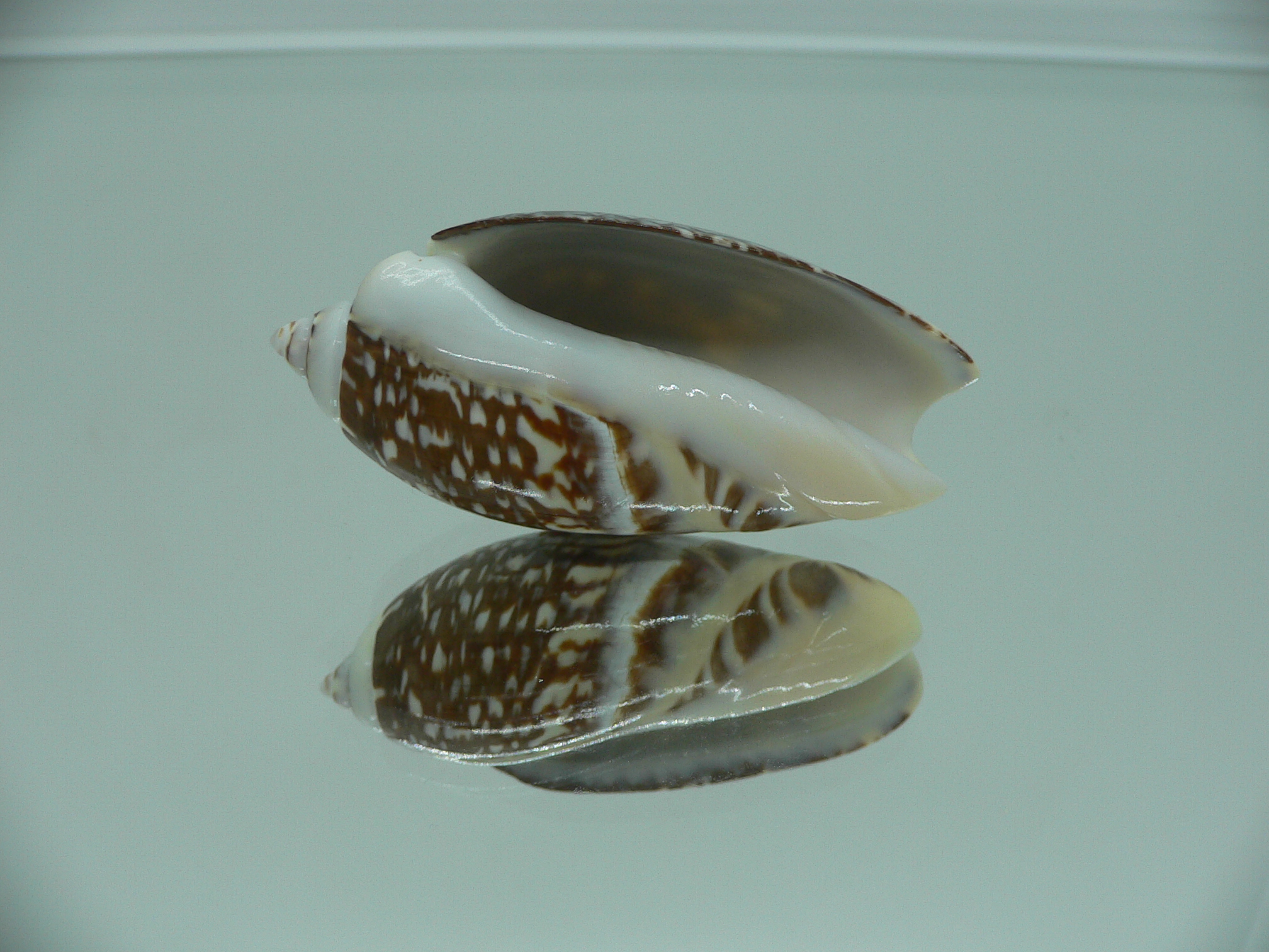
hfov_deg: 52.6
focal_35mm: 35
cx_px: 634
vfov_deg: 40.7
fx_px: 1283
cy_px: 476
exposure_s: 1/60
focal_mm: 4.6
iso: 80
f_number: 2.8
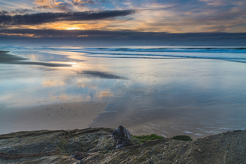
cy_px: 82
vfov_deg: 51.8
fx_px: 169
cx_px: 123
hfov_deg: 72.1
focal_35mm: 25
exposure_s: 1.6
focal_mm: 24
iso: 31
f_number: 8
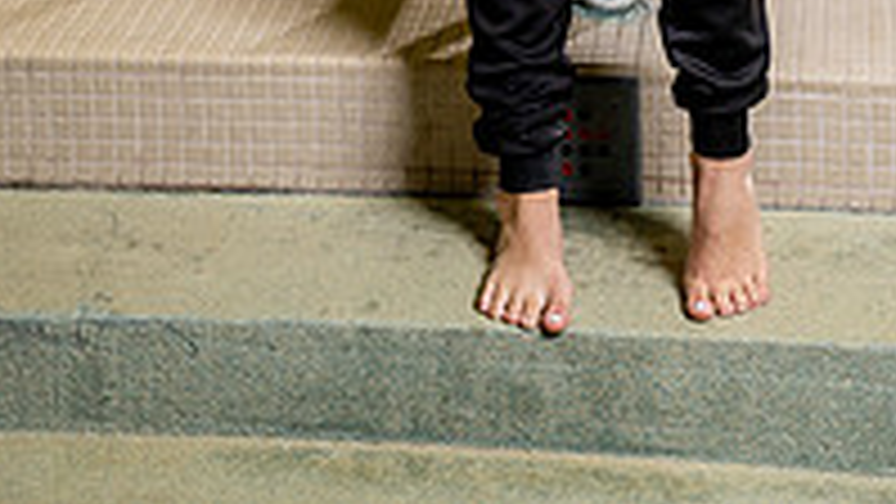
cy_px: -504
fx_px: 3041
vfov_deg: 8.9
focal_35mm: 128
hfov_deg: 16.8
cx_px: 428
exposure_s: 1/200
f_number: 4
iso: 400
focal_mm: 54
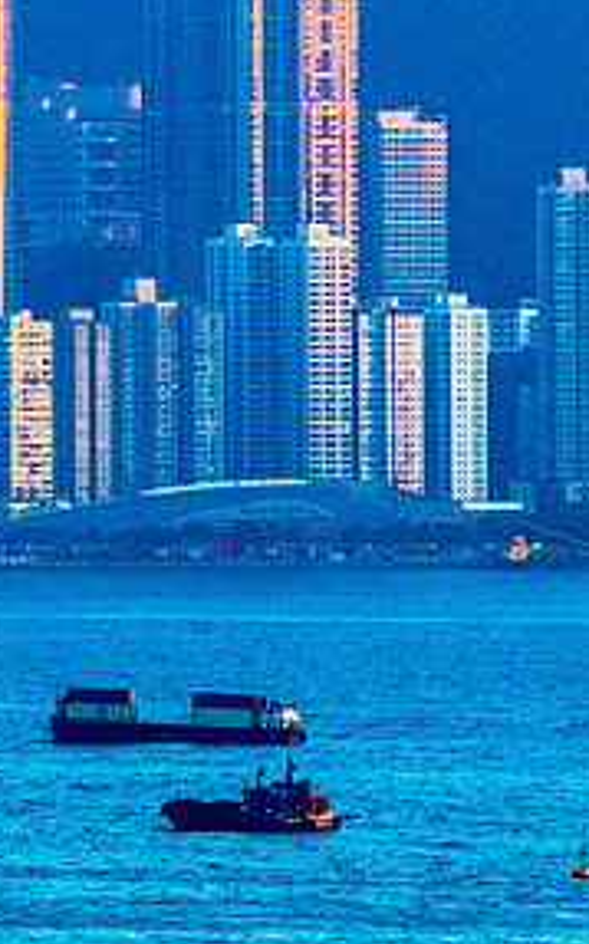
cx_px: -392
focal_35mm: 659
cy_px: 82
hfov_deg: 2.0
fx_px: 16951
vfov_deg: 3.2
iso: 200
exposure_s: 1/320
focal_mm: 116
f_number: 6.3
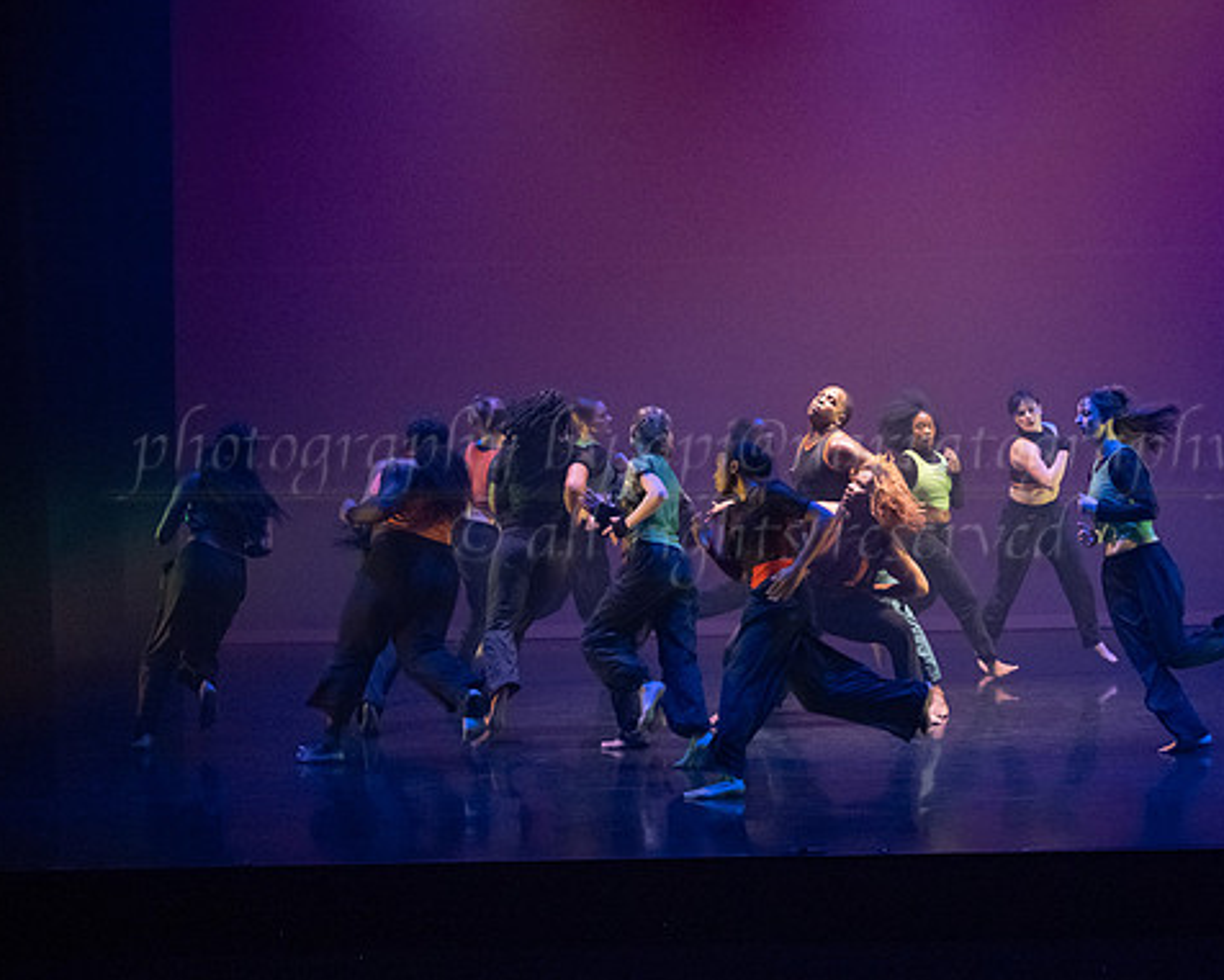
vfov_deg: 18.1
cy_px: 500
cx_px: 879
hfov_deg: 22.3
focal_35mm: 85
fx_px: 3080
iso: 4000
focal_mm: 62
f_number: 3.5
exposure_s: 1/400
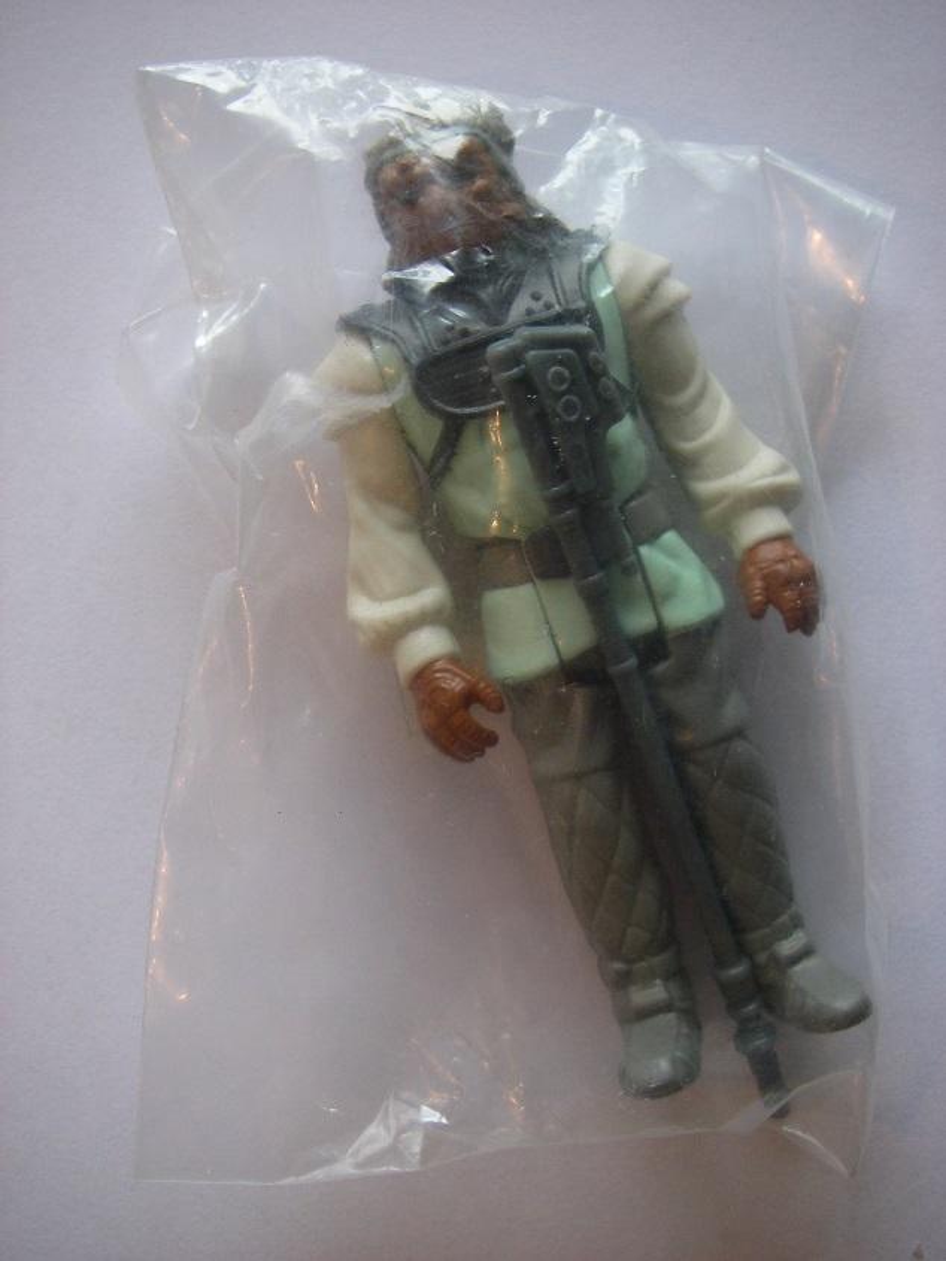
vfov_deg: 49.0
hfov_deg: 37.7
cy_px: 630
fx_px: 1384
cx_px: 473
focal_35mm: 38
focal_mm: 6.3
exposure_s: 1/50
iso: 160
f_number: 3.3
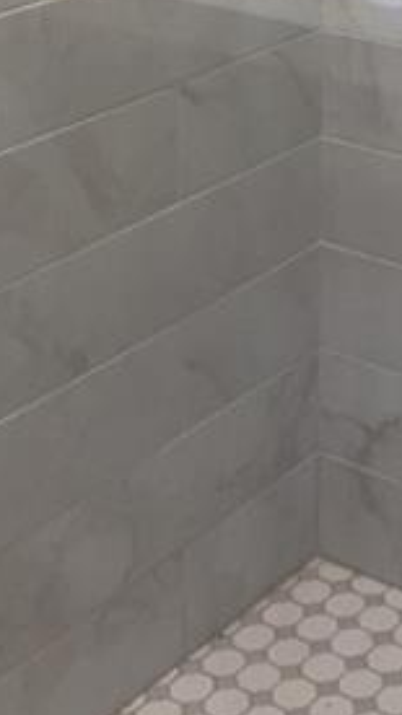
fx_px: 1670
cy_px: -205
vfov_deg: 21.9
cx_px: 568
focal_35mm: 88
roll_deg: -1.9
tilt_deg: -7.5
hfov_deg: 13.1
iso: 50
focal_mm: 4.15
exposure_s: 1/30
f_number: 2.2
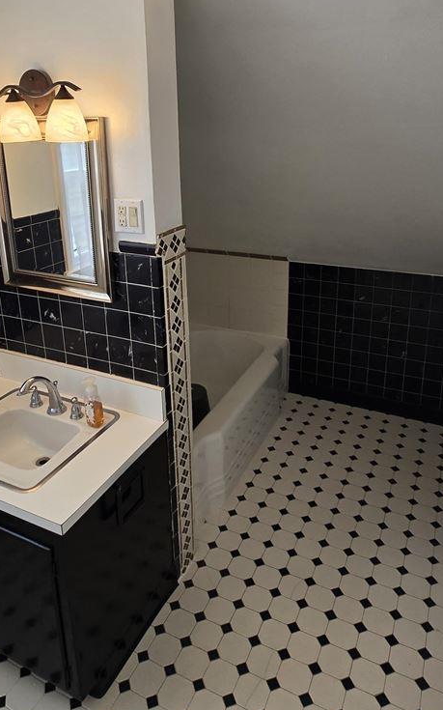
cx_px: 207
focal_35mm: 24
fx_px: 464
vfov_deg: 73.6
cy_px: 270
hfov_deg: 51.0
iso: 50
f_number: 2.2
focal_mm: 2.2
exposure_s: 1/145
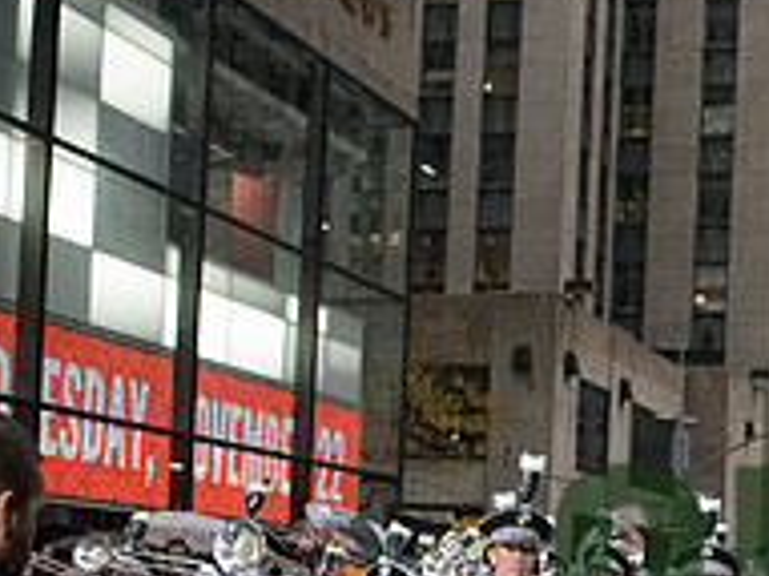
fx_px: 1554
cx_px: 858
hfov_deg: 25.6
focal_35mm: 70
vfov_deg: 19.9
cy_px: 655
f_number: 2.8
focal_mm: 24
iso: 10000
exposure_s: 1/4000
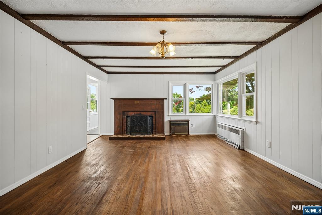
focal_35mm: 24
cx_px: 161
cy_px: 108
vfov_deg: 53.1
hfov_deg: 73.8
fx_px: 215
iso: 640
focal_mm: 24
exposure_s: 1/30
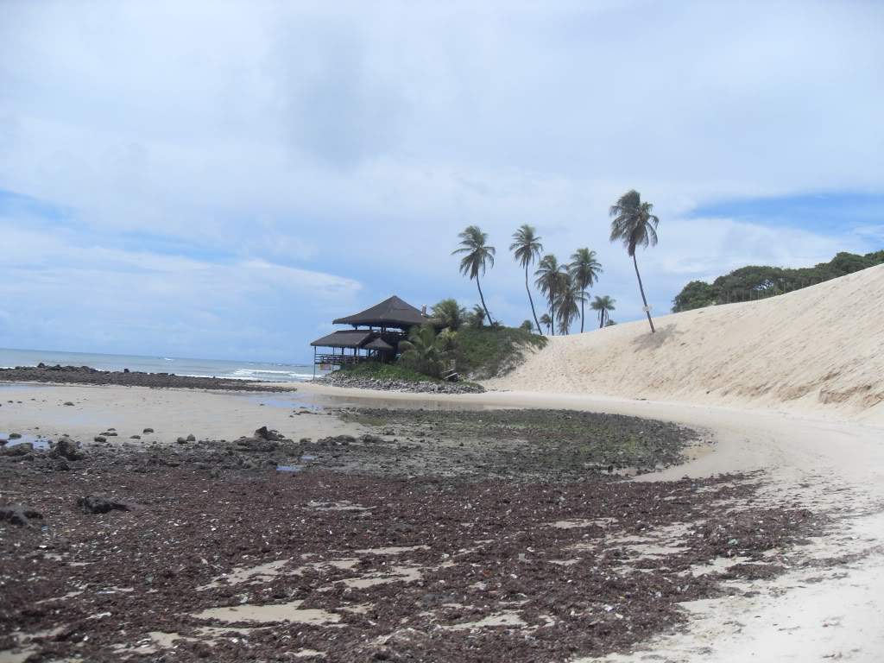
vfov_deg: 41.8
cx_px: 442
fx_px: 868
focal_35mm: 34
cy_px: 332
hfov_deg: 54.0
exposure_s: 1/500
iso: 80
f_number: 7
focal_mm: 6.3
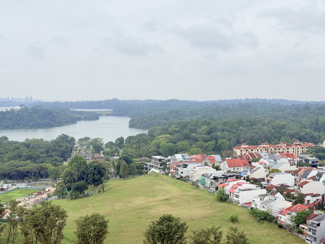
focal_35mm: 48
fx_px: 451
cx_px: 162
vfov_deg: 30.3
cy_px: 122
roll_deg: +0.2
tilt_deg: -2.8
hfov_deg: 39.7
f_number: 1.78
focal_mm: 6.76
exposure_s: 1/5587
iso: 64
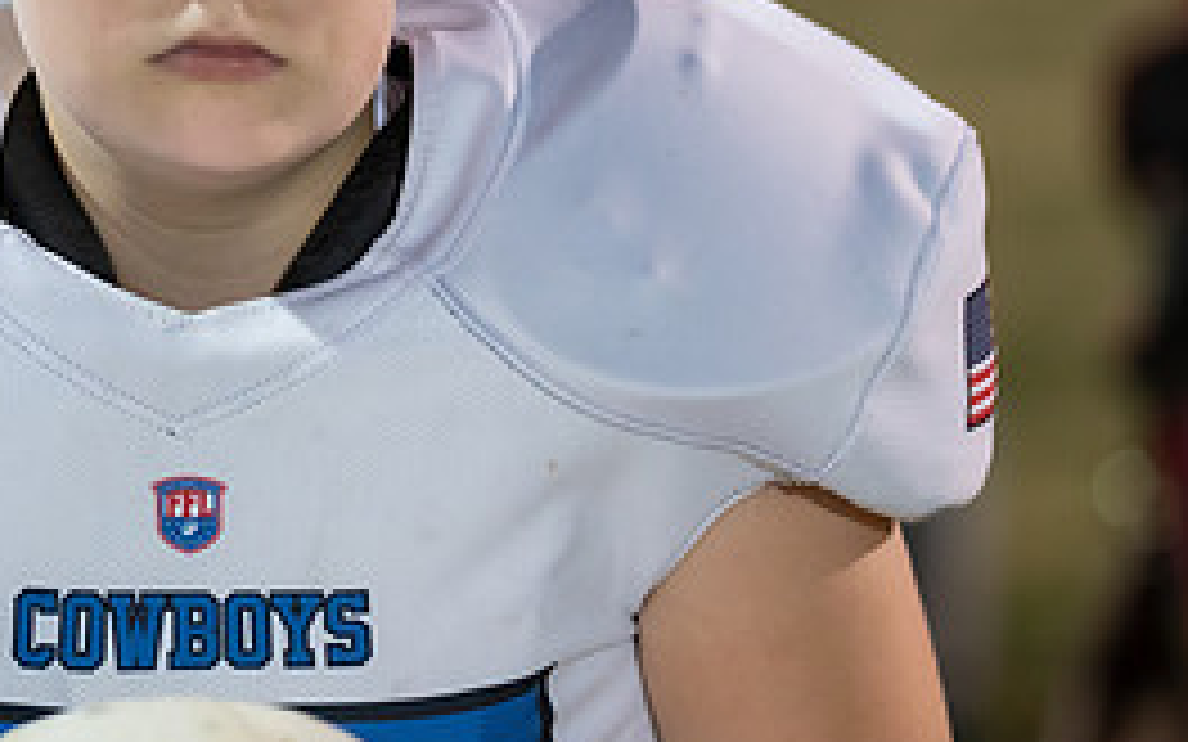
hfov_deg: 6.0
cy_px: 199
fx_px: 11267
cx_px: 168
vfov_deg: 3.8
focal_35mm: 348
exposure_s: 1/400
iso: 1600
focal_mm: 135
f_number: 1.8
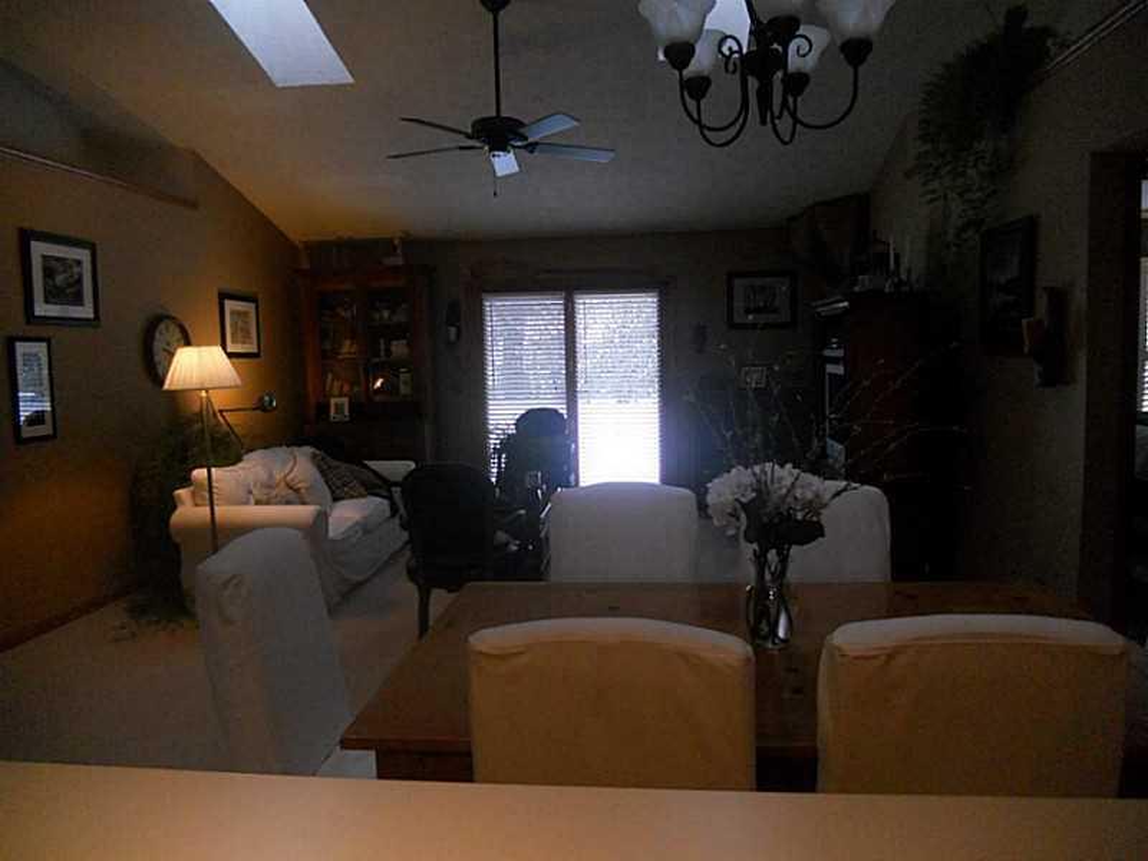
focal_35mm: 27
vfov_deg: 51.4
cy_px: 430
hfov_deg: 65.3
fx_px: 895
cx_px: 574
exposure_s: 1/80
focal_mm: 4.9
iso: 400
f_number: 3.2
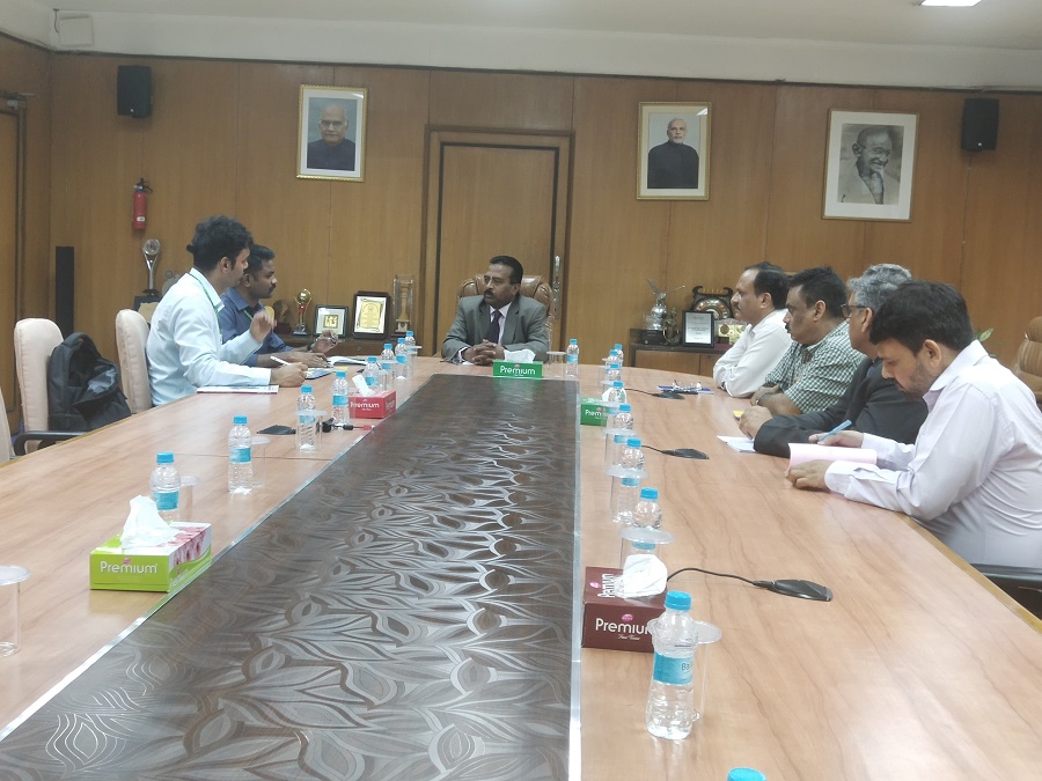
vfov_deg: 30.3
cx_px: 521
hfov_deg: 39.7
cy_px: 390
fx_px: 1445
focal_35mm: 48
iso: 224
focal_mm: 3.95
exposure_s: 1/50
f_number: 1.8
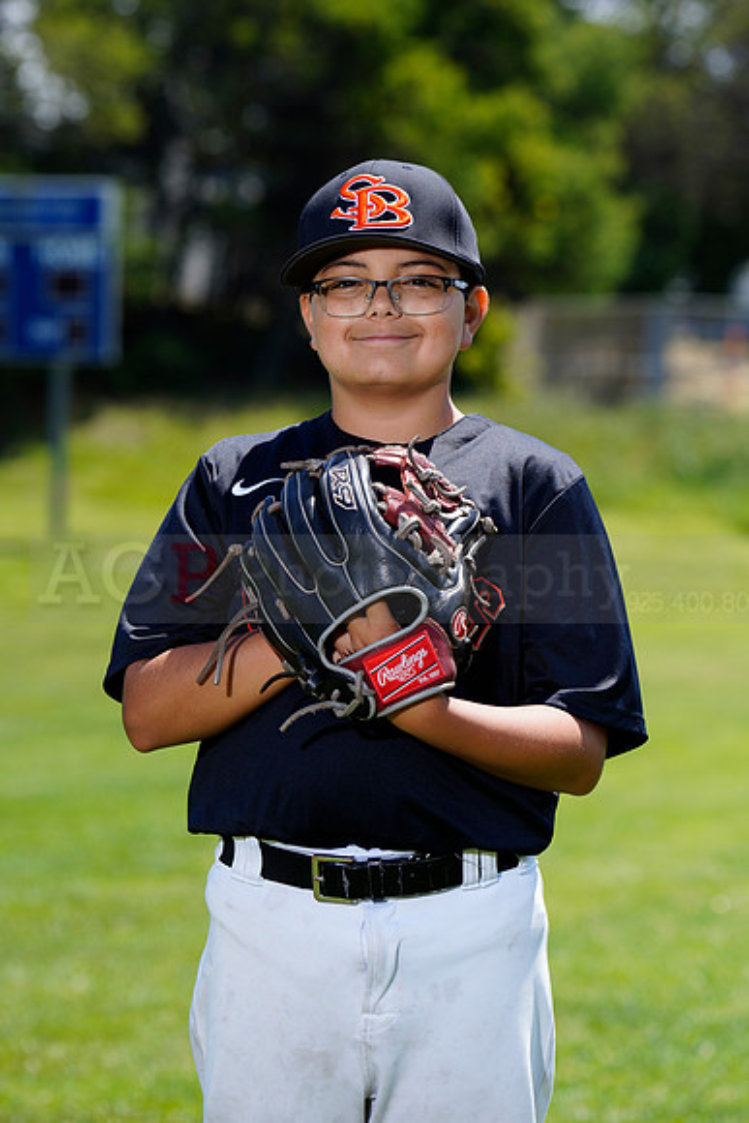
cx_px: 374
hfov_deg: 8.4
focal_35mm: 164
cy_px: 562
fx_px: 5115
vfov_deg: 12.5
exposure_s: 1/250
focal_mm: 164
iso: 100
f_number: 6.3
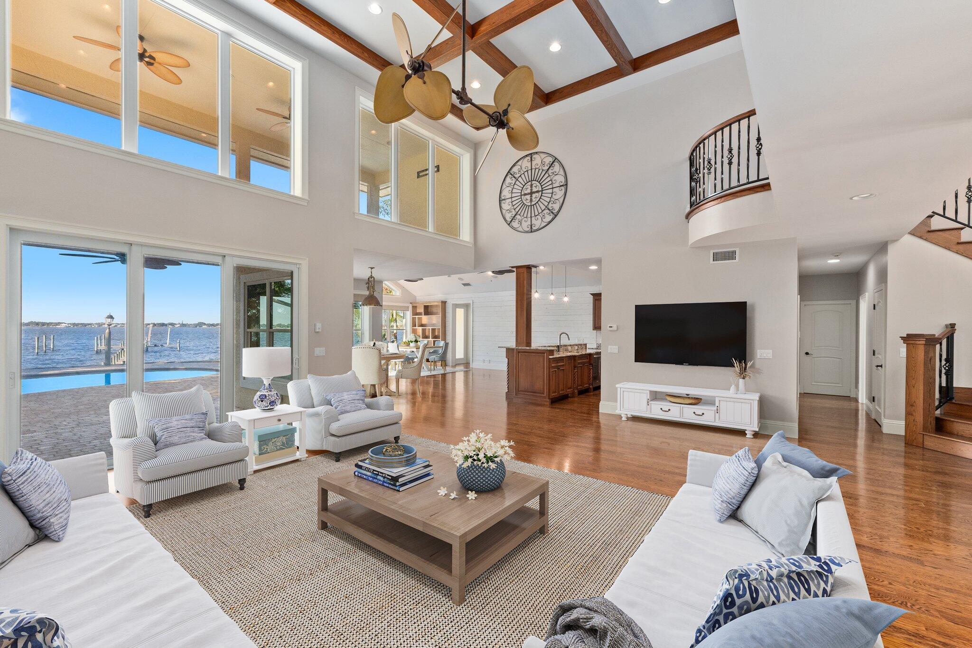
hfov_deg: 100.4
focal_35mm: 15
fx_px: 405
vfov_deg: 77.3
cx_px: 486
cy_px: 324
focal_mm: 10
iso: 500
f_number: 8
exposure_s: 1/6
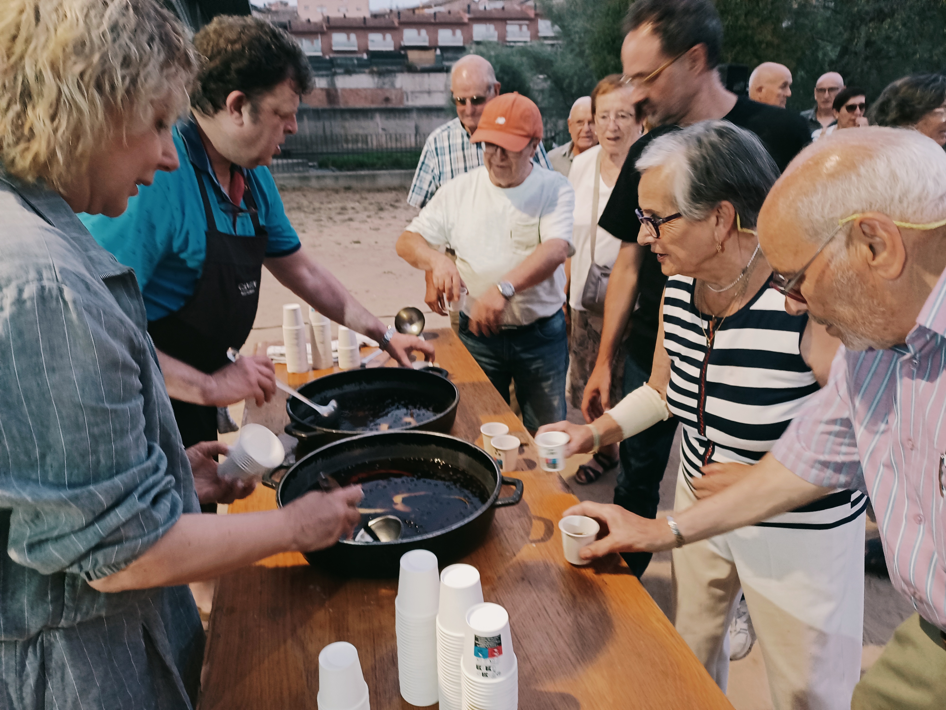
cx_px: 473
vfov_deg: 54.9
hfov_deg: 69.4
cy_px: 355
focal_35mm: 25
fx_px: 683
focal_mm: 4.6
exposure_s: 1/25
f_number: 1.8
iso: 640
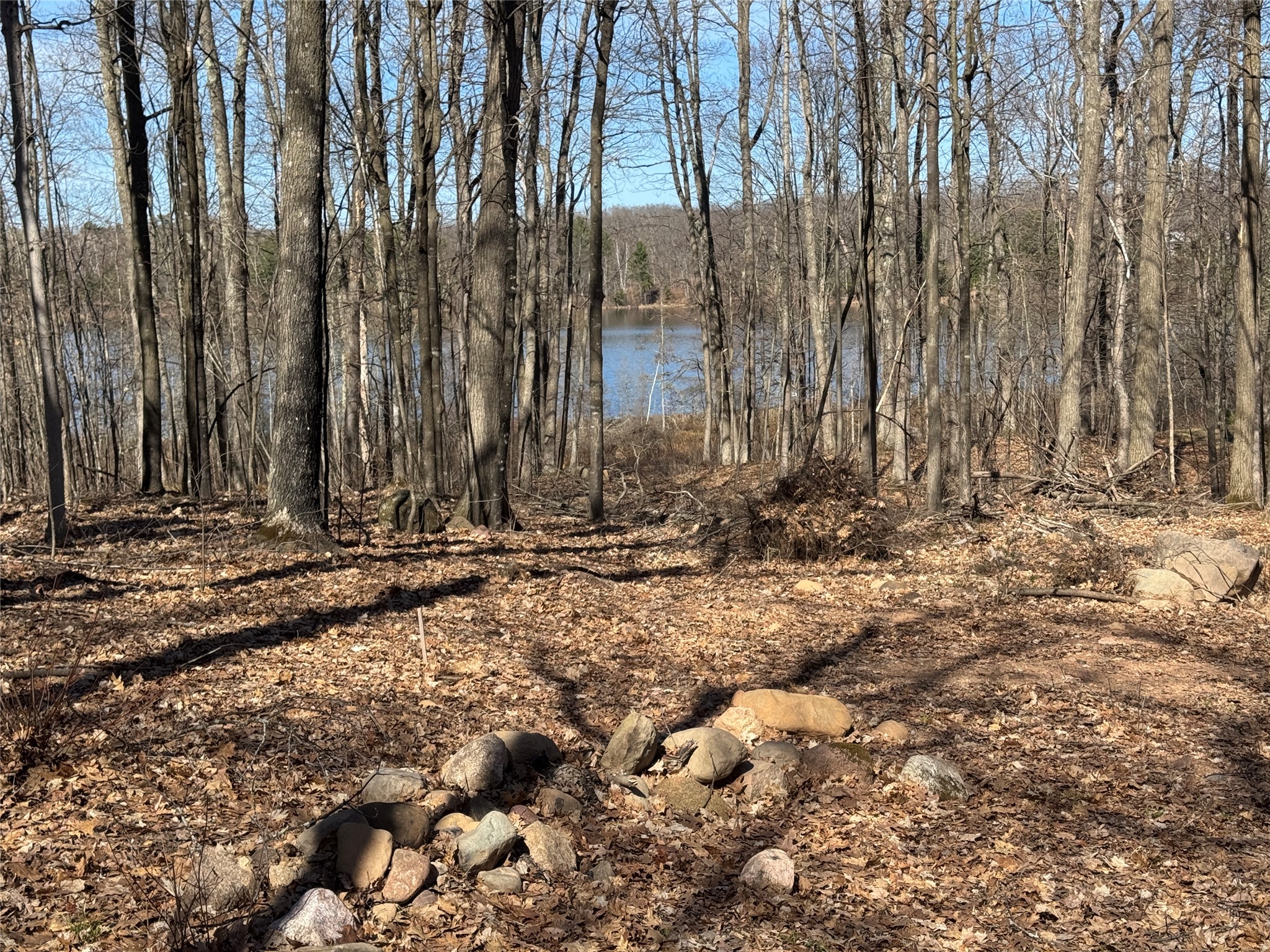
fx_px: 1761
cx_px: 635
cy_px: 476
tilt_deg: -8.0
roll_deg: +2.6
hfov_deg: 39.7
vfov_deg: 30.3
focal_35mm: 48
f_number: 1.78
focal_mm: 6.76
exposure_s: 1/2717
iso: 64
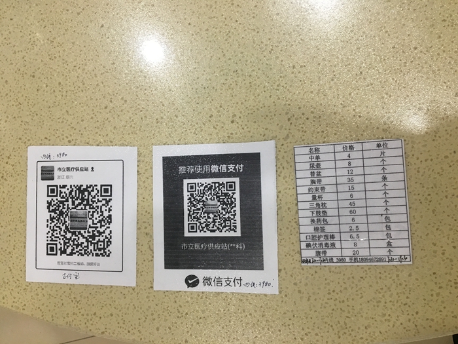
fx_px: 384
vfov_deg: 48.2
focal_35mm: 29
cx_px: 229
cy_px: 172
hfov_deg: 61.7
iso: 50
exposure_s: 1/33
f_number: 2.2
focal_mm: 4.15
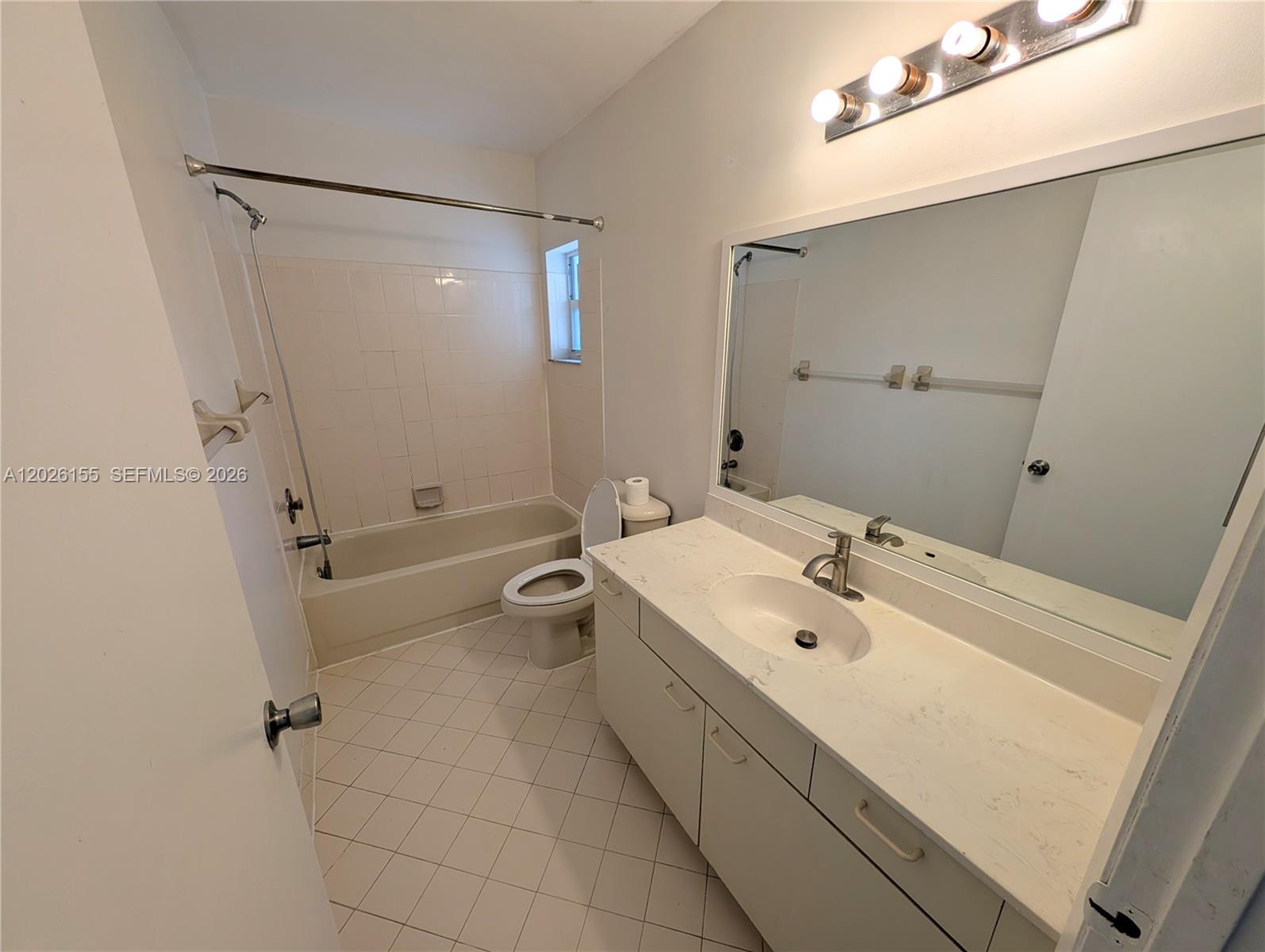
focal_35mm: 12
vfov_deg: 94.6
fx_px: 439
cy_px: 476
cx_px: 632
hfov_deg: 110.5
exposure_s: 1/147
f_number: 1.95
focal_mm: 2.23
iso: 34
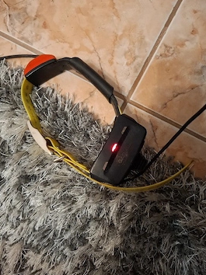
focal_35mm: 26
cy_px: 132
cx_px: 100
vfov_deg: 67.3
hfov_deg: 53.0
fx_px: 207
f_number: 1.8
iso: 431
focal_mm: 5.54
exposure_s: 1/25
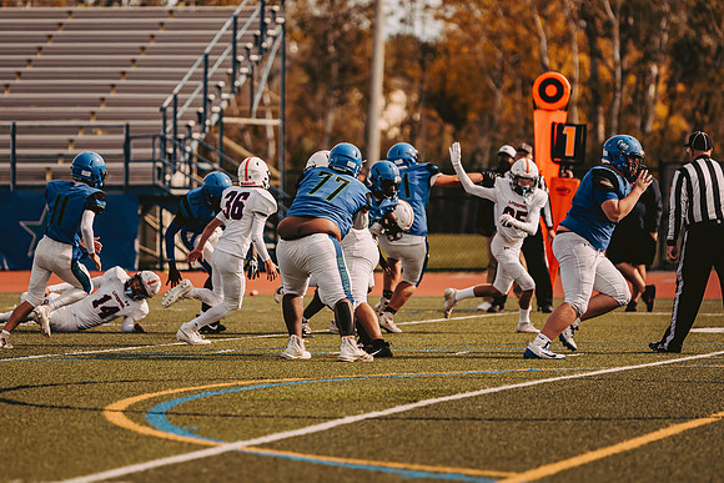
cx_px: 333
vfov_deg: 5.2
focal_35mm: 263
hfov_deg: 7.8
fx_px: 5285
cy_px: 195
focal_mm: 200
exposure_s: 1/2000
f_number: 2.8
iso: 160
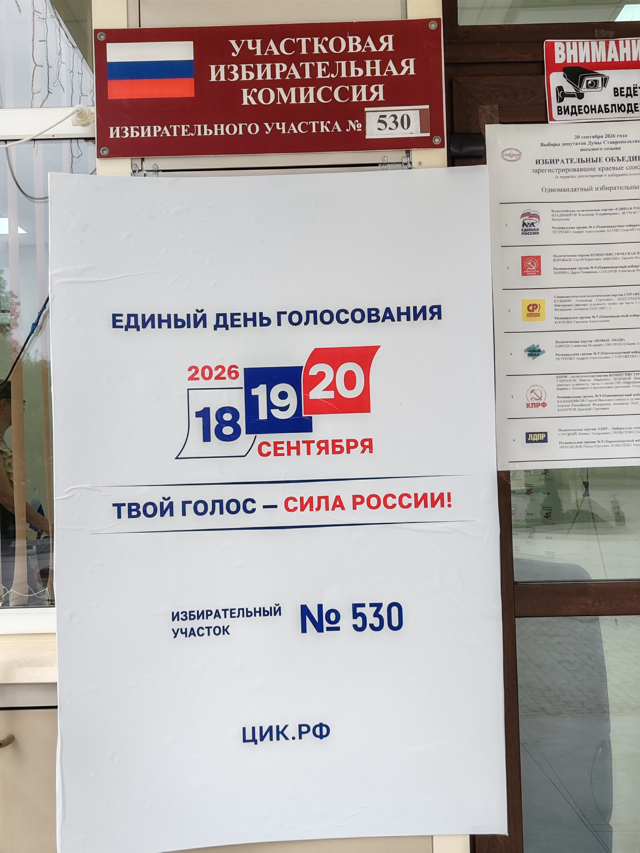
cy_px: 426
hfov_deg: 27.0
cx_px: 320
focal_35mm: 54
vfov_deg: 35.5
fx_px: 1331
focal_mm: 6.12
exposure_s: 1/100
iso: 80
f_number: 1.9
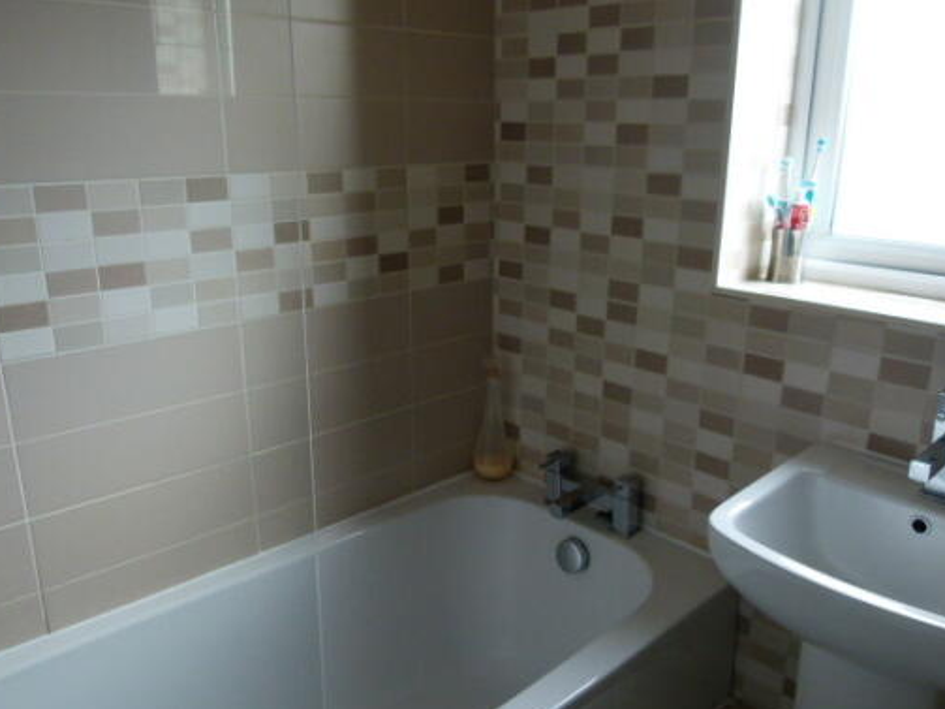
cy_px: 364
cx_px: 493
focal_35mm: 29
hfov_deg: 61.6
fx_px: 791
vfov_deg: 48.2
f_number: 2.8
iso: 160
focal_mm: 4.5
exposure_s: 1/60
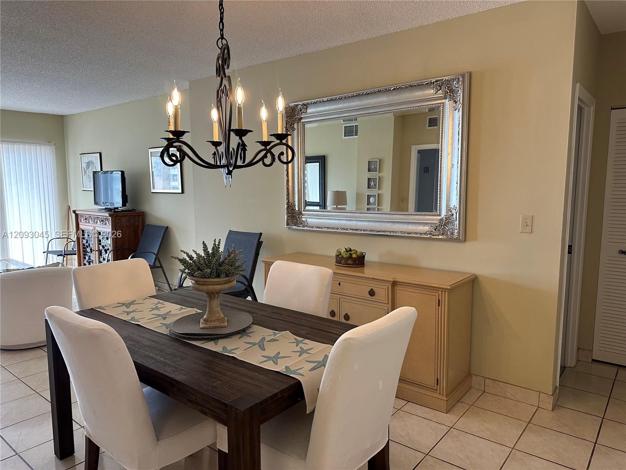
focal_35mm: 24
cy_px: 235
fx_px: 434
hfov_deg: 71.6
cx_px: 313
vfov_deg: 56.8
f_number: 1.78
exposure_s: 1/120
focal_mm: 6.86
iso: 160
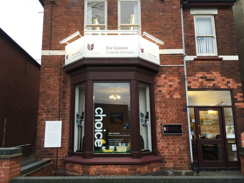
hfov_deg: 61.7
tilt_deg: +11.3
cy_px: 92
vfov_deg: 48.2
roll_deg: -0.4
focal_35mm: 29
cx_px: 122
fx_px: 204
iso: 32
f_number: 2.2
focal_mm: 4.15
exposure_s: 1/30
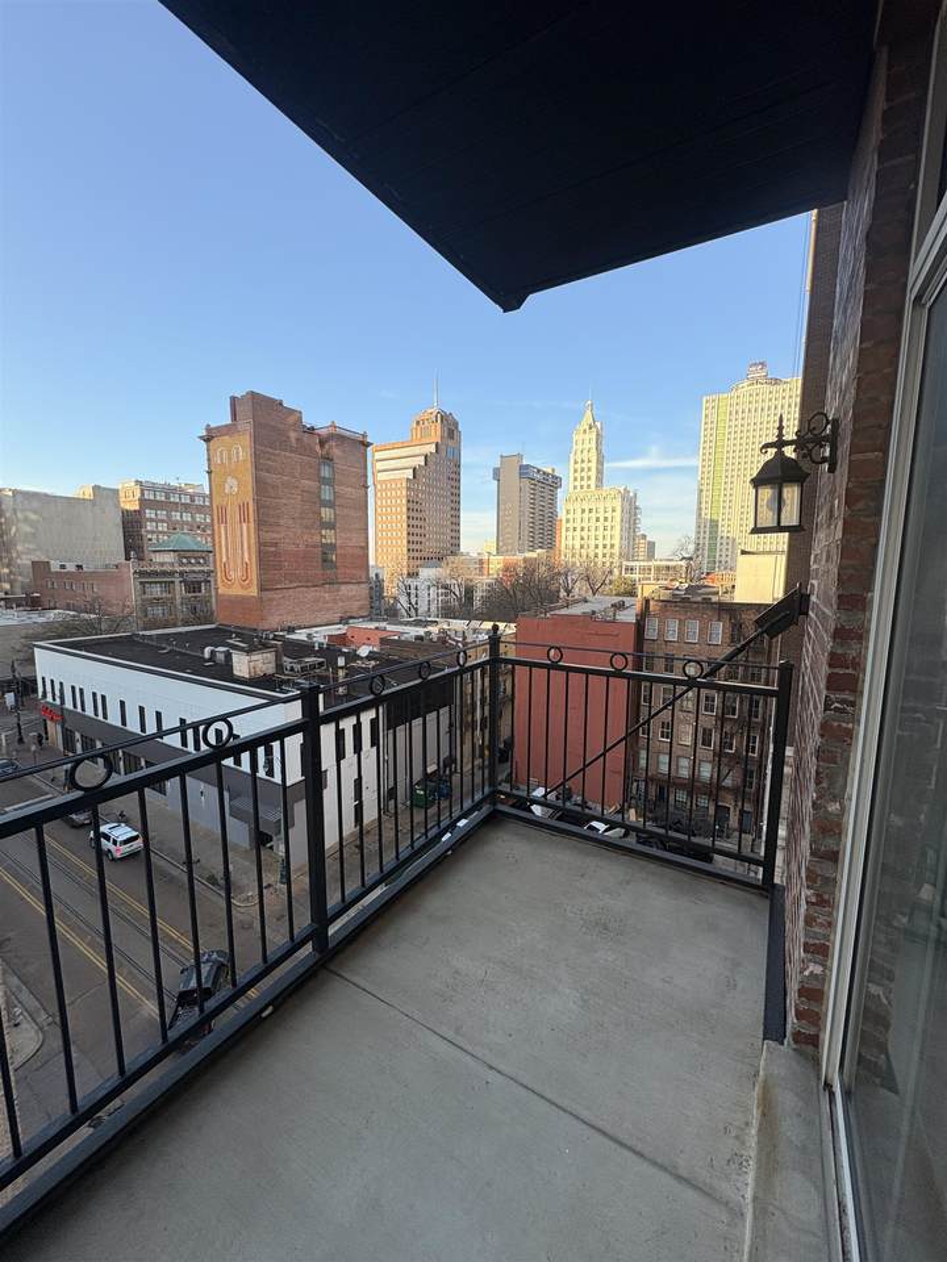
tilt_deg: -7.3
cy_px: 631
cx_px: 474
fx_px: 511
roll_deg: -0.5
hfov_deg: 85.7
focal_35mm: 14
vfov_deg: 102.1
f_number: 2.2
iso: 40
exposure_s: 1/445
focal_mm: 2.22
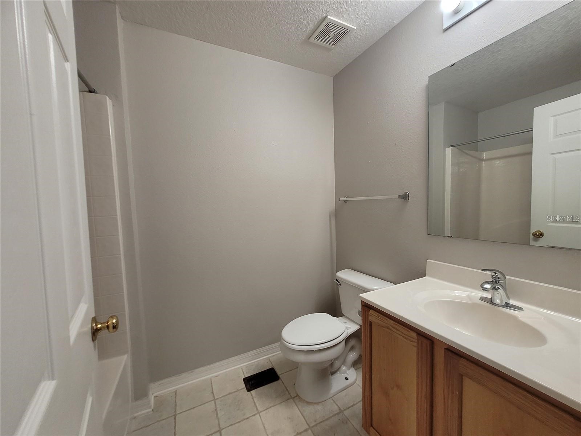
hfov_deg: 106.2
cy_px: 218
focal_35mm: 13
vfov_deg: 89.9
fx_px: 218
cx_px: 290
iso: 125
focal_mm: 1.74
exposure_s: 1/60
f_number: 2.2
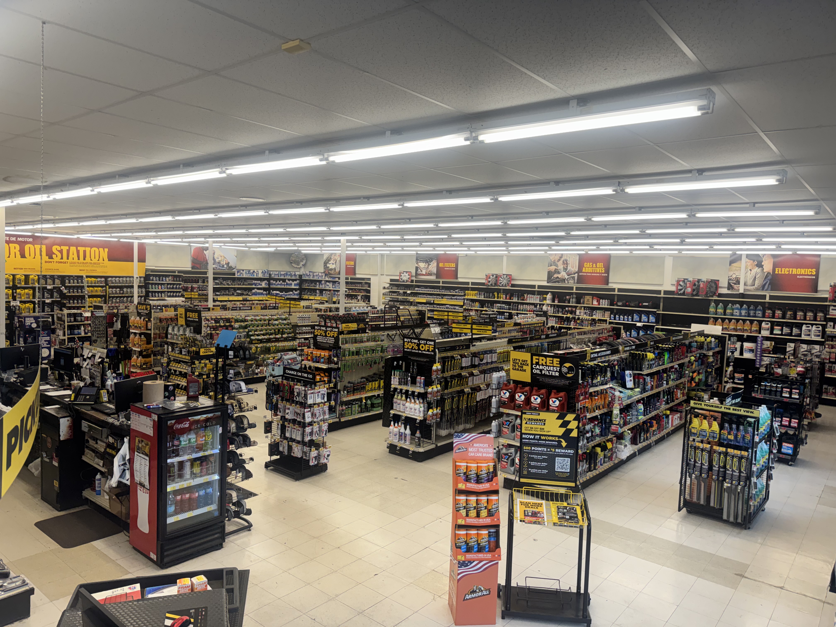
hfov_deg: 71.6
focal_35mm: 24
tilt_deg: -4.7
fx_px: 580
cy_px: 314
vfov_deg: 56.8
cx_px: 418
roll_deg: -2.4
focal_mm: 6.76
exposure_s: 1/252
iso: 64
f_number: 1.78
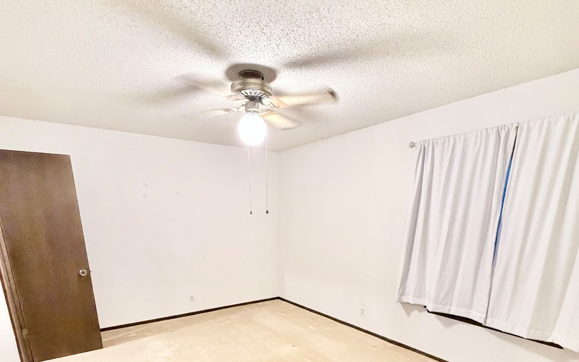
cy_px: 300
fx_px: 316
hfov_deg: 85.1
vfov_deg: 54.6
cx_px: 289
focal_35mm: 20
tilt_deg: -14.8
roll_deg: +0.3
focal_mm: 2.22
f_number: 2.2
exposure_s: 1/60
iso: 1000
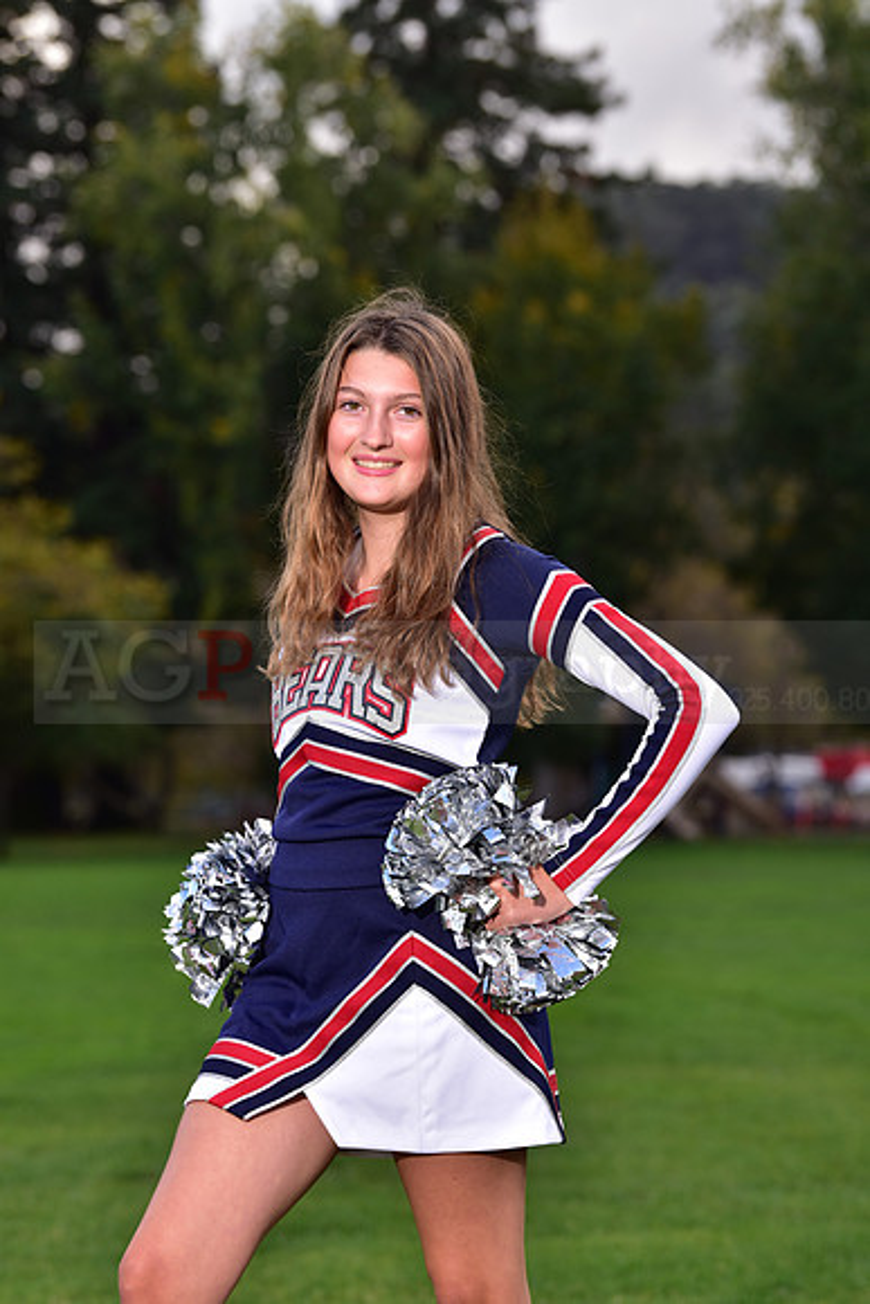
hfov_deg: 10.6
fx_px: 4709
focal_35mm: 130
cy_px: 652
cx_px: 435
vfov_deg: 15.8
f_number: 5.6
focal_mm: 130
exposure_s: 1/250
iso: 200
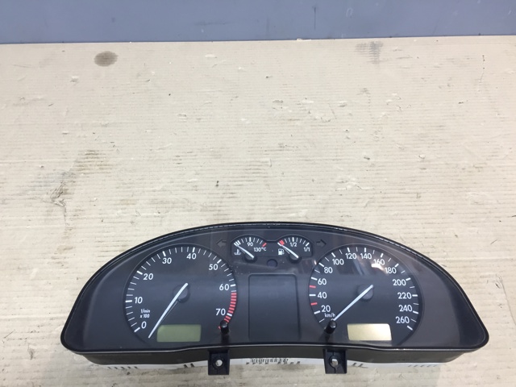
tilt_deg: -53.8
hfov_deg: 61.7
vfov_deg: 48.2
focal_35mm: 29
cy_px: 194
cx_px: 258
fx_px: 432
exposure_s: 1/33
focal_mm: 4.15
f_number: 2.2
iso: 80
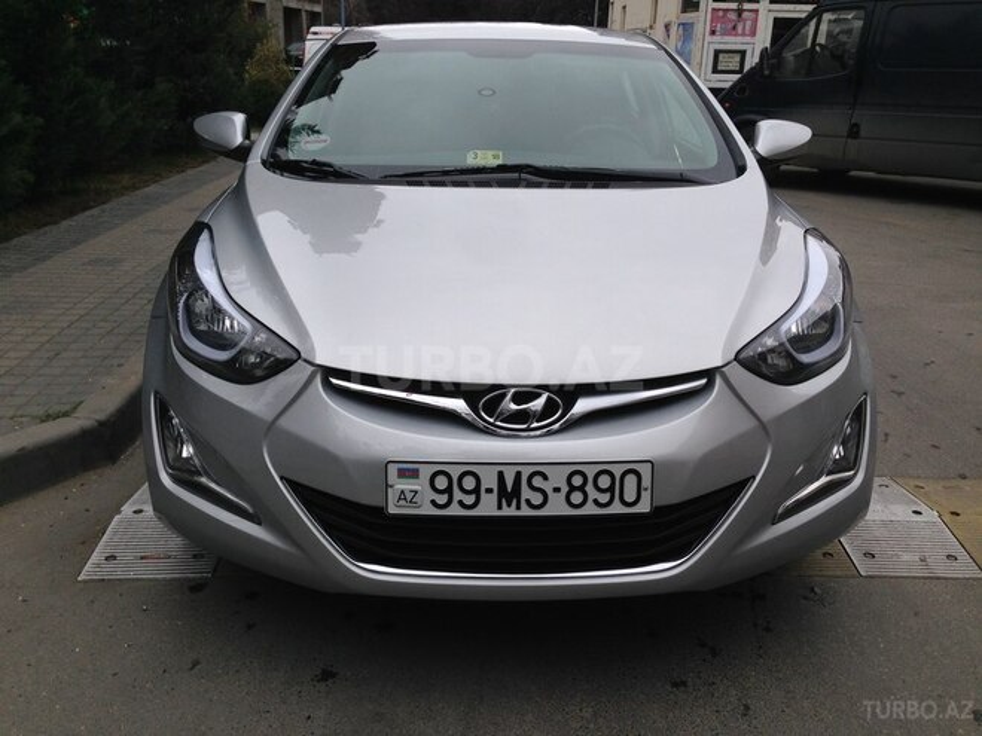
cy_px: 368
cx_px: 491
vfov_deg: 42.9
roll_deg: -1.1
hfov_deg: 55.4
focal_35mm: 33
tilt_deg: -20.4
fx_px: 936
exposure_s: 1/753
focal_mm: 4.12
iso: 50
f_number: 2.4
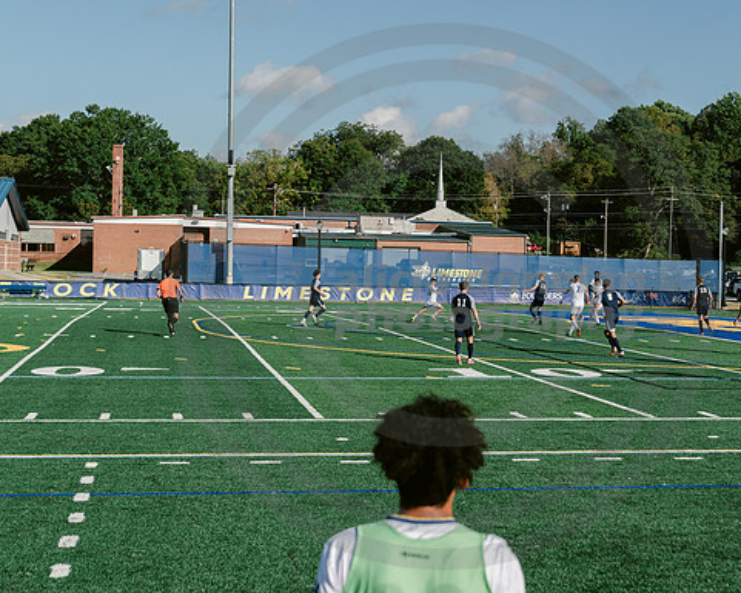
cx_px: 442
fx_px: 1316
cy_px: 297
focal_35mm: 60
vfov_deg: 25.4
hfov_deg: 31.4
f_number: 5.6
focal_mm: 53
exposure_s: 1/4000
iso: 640
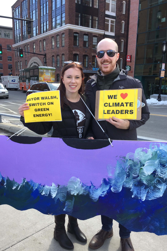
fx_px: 216
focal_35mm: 31
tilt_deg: -10.6
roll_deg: -1.2
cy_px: 124
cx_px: 84
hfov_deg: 42.3
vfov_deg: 60.3
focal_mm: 4.15
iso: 32
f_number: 2.2
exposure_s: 1/408
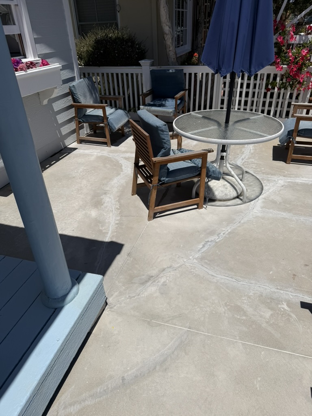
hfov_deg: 56.8
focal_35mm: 24
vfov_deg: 71.6
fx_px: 288
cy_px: 208
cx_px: 156
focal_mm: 6.76
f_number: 1.78
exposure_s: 1/14286
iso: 80
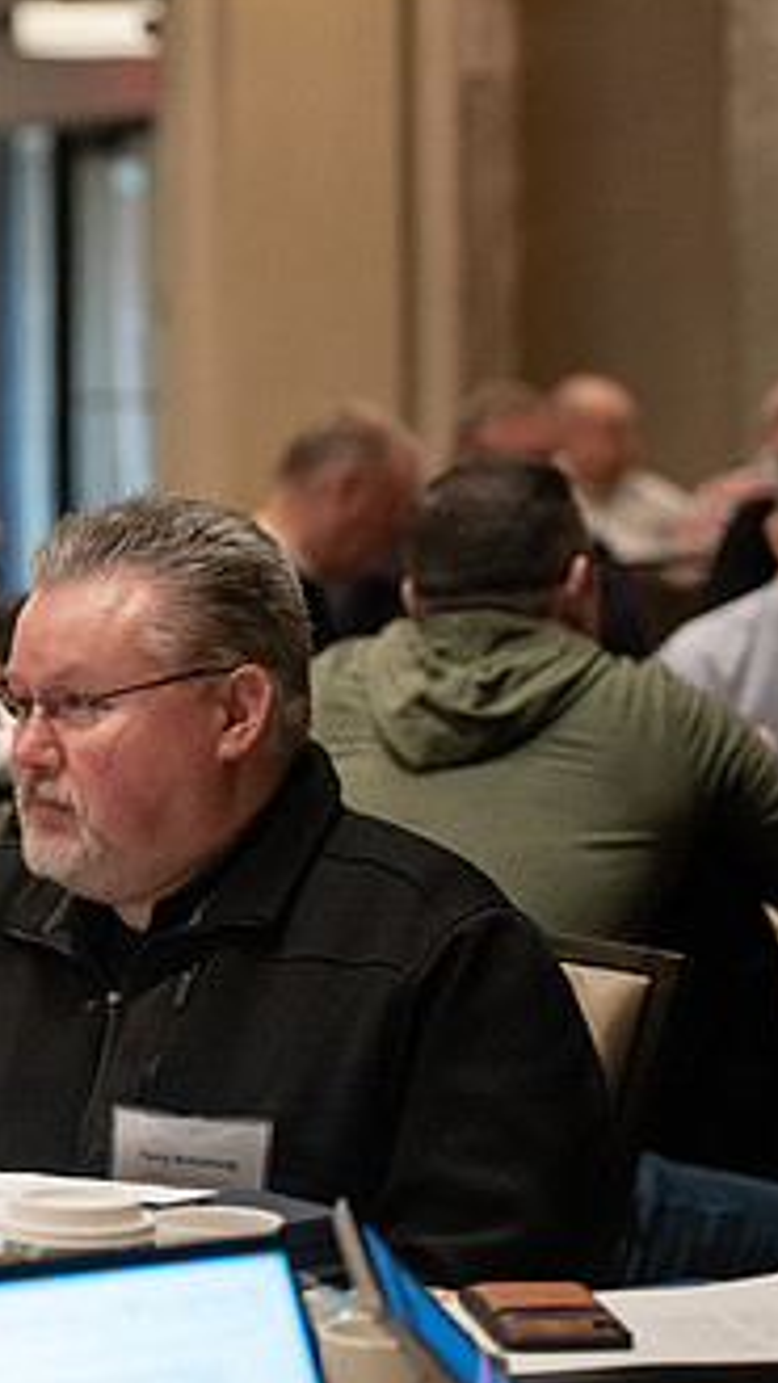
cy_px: 692
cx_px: -408
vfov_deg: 14.9
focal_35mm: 144
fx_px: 5282
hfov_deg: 8.2
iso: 5000
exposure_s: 1/200
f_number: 3.5
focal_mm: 78
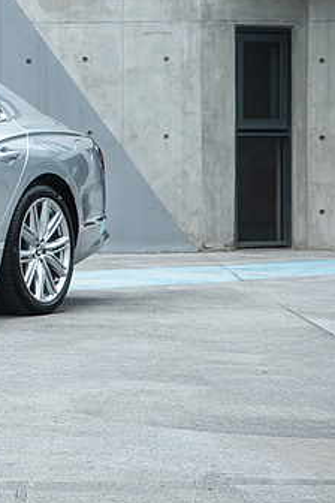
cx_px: -226
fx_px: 2917
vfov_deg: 9.8
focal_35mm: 209
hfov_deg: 6.5
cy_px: 144
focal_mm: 90
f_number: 5.6
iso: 100
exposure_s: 1/60
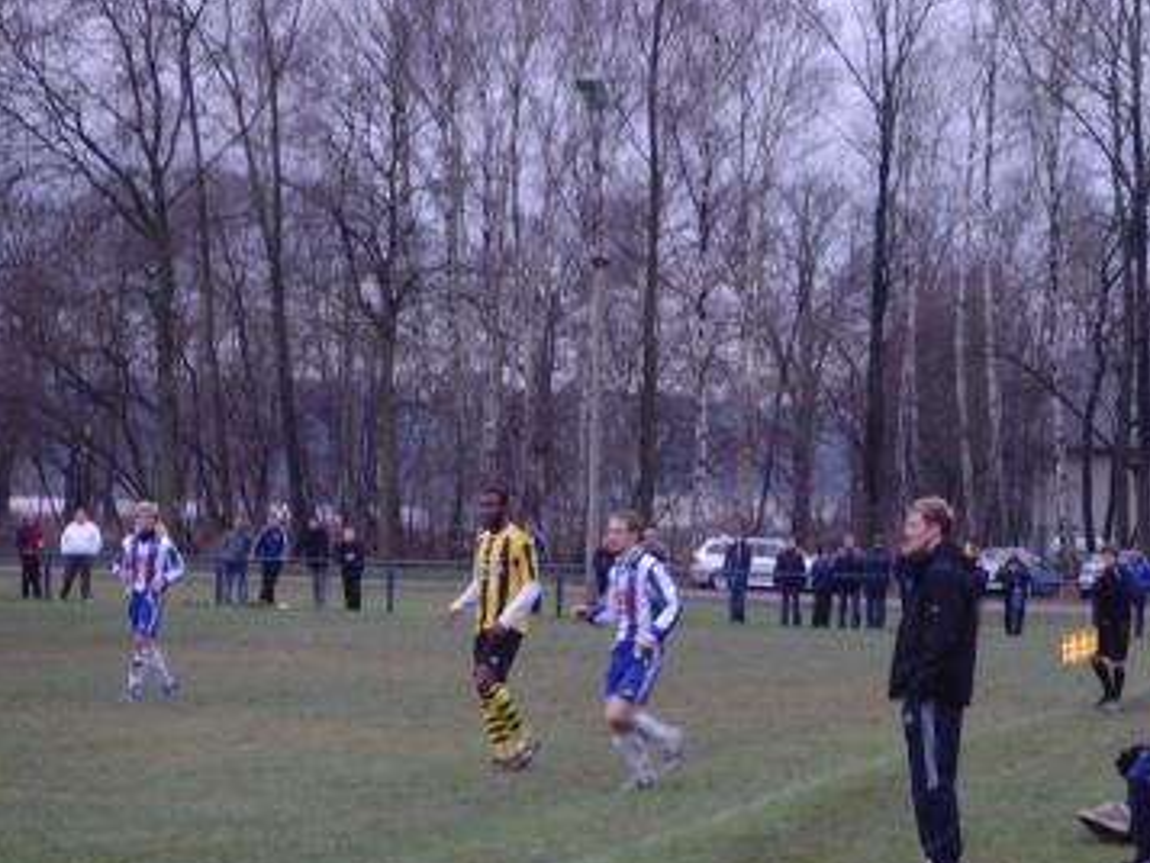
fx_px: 4420
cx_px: 744
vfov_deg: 11.1
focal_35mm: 133
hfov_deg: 14.8
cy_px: 533
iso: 160
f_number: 4.4
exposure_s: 1/60
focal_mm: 16
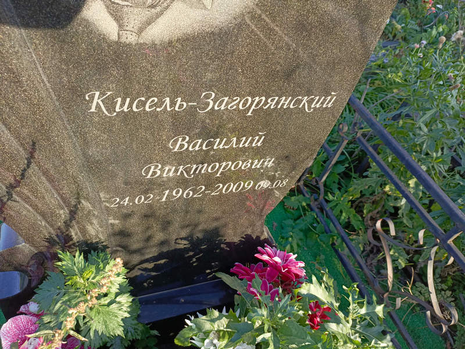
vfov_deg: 54.9
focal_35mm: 25
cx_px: 232
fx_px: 336
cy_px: 174
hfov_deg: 69.4
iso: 110
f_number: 1.69
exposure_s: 1/190
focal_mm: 4.76
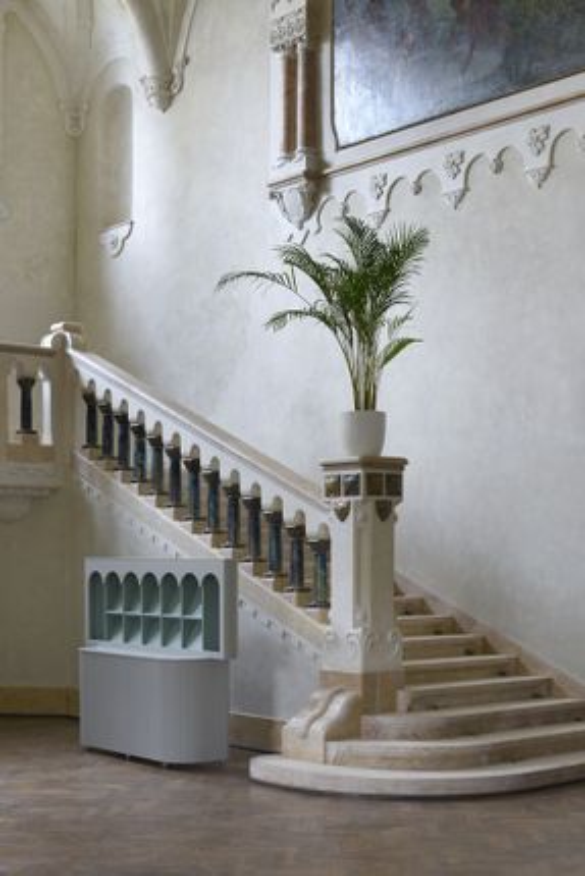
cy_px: 438
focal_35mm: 50
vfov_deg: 39.6
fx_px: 1218
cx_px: 292
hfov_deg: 27.0
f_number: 13
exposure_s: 2
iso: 100
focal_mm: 50
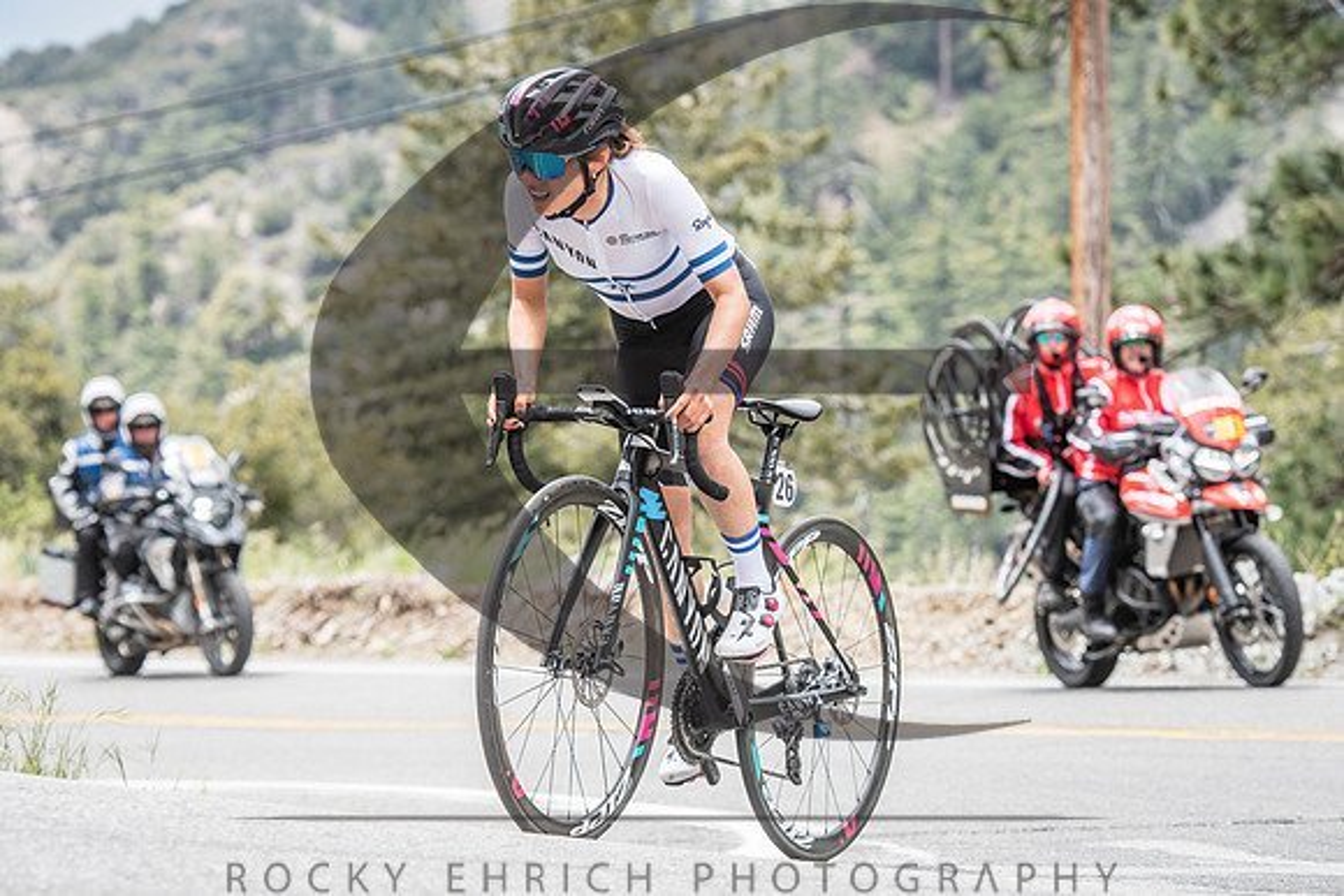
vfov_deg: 8.3
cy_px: 460
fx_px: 6187
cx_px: 601
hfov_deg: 12.4
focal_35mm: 166
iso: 400
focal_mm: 116
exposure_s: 1/1000
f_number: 5.6
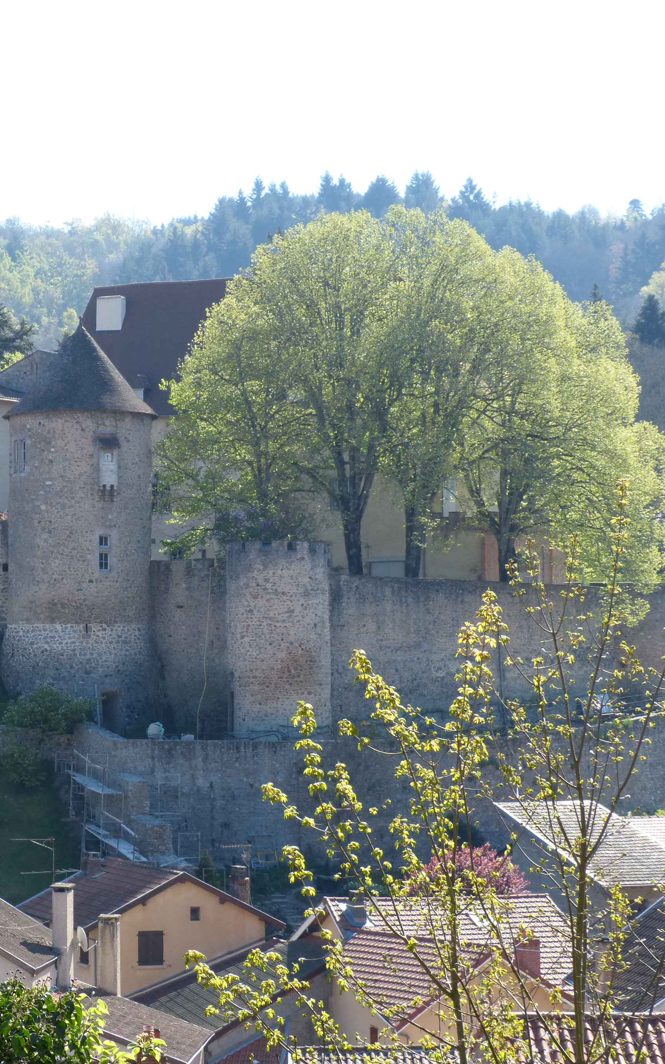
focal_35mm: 94
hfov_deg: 13.8
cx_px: 41
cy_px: 532
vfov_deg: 22.1
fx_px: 2726
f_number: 4.5
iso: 100
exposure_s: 1/250
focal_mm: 11.8
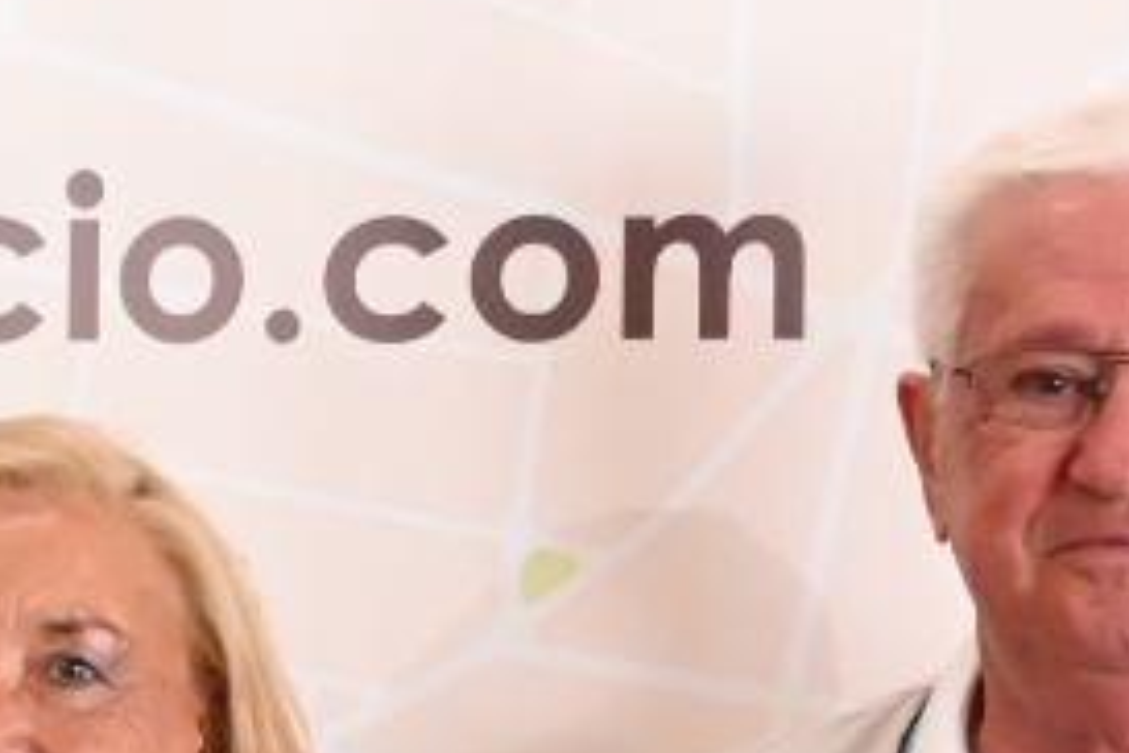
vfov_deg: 7.0
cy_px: 976
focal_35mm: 193
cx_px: -1055
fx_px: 6051
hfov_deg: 10.0
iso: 6400
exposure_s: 1/200
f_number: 4
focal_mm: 32.5
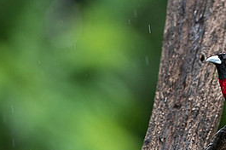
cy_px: 68
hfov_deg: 2.6
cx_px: 233
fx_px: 5035
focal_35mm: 803
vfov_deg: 1.7
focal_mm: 310
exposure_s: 1/320
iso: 1000
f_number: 4
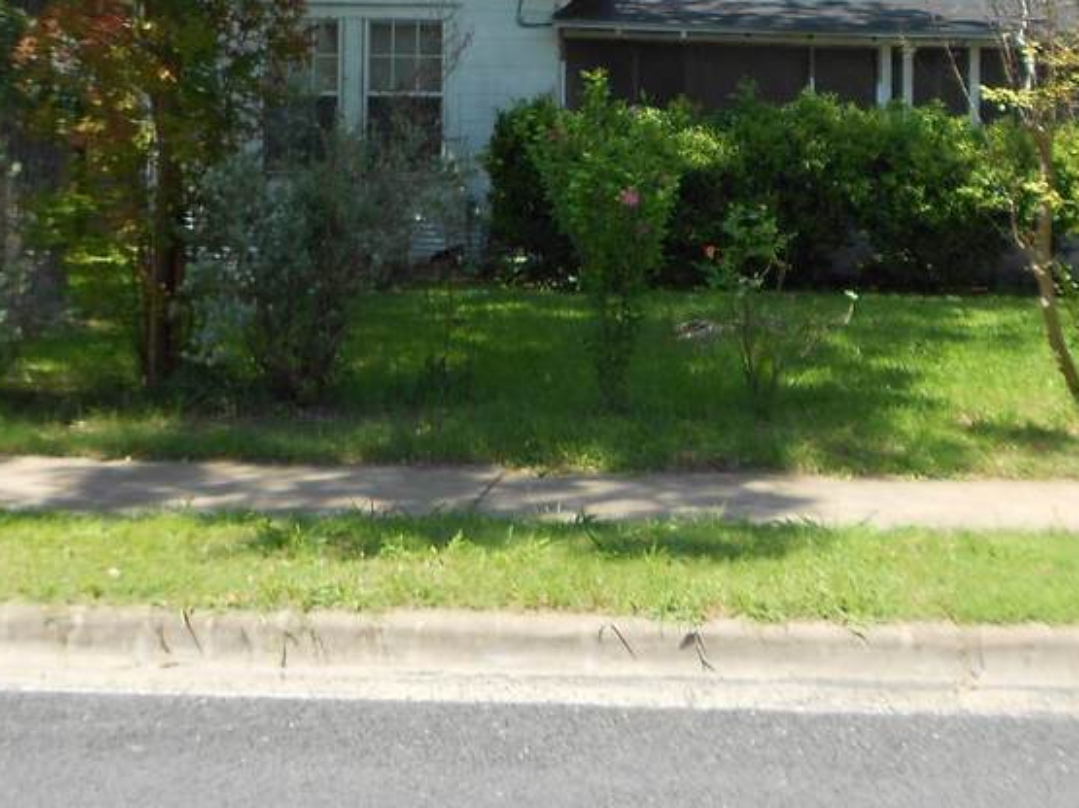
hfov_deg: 31.7
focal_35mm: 60
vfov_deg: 24.0
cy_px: 140
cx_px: 785
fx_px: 1870
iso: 80
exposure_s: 1/400
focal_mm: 4.6
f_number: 3.2
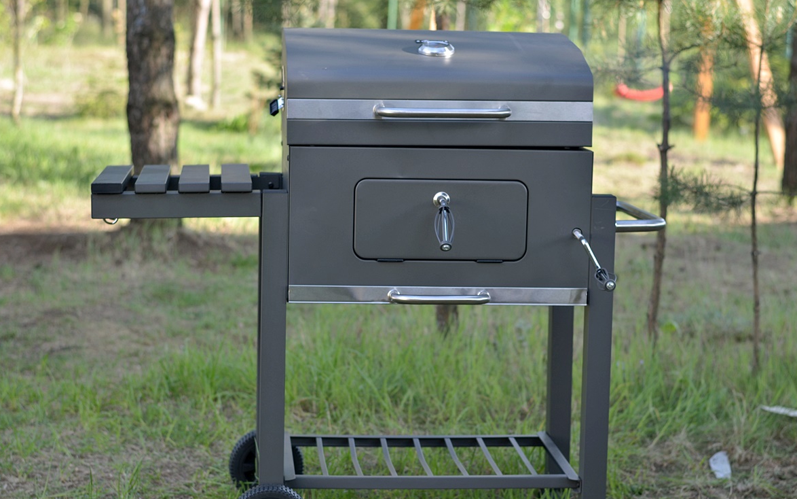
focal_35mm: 78
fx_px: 1694
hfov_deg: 26.5
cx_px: 397
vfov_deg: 16.7
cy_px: 266
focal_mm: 50
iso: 100
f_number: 2.8
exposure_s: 1/250
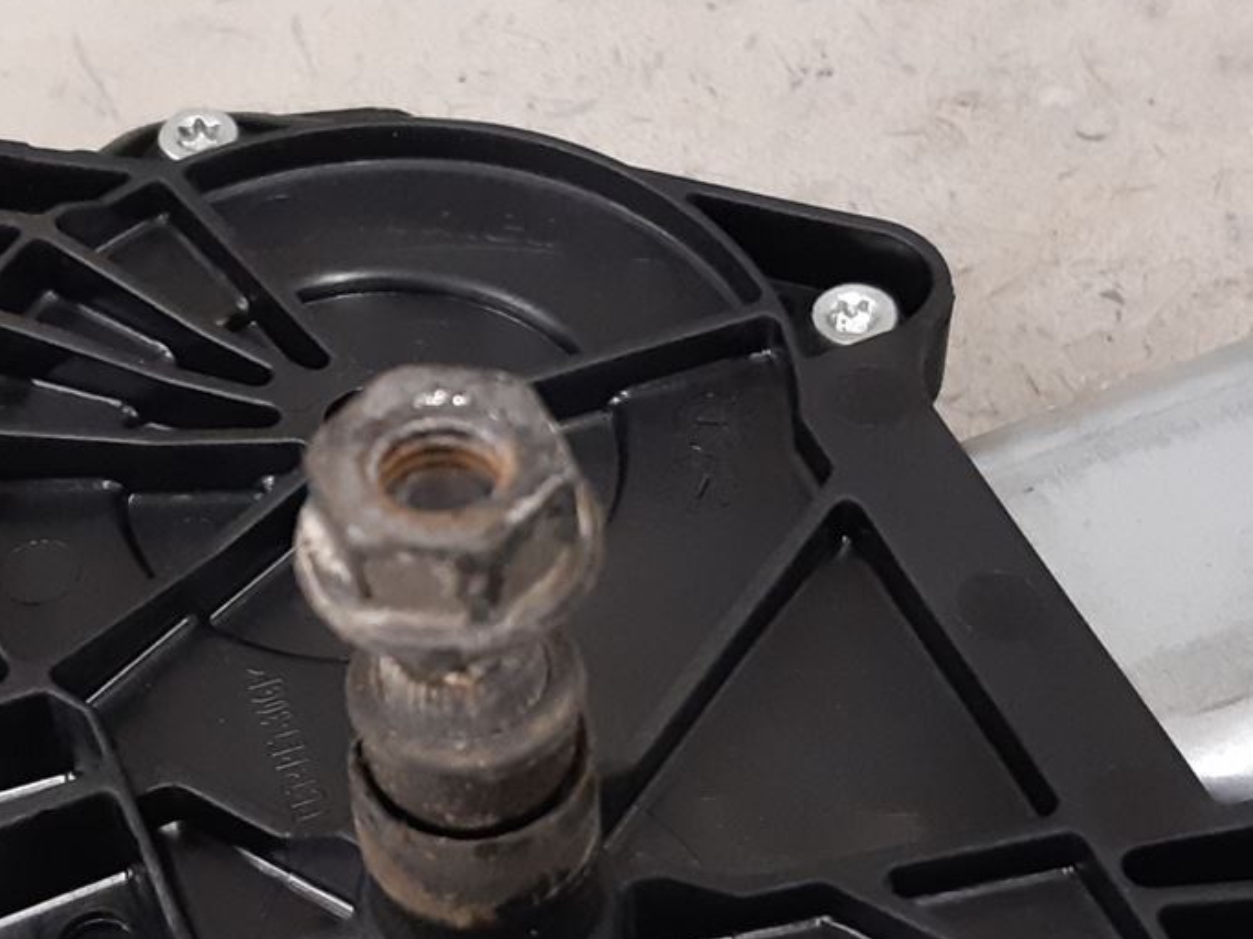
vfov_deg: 18.7
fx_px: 2823
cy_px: 743
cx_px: 495
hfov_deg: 25.0
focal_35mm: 78
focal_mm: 3.93
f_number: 1.7
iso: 320
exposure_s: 1/50
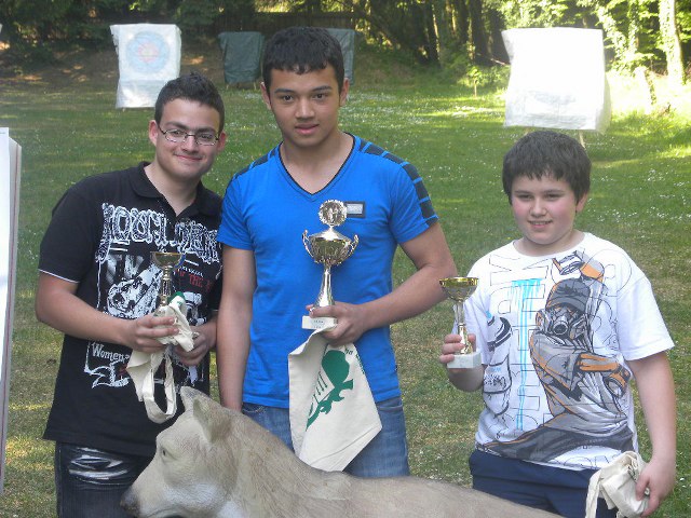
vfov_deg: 11.5
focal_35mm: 129
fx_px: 2575
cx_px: 346
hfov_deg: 15.3
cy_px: 259
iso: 96
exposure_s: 1/68.5
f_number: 4.5
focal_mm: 23
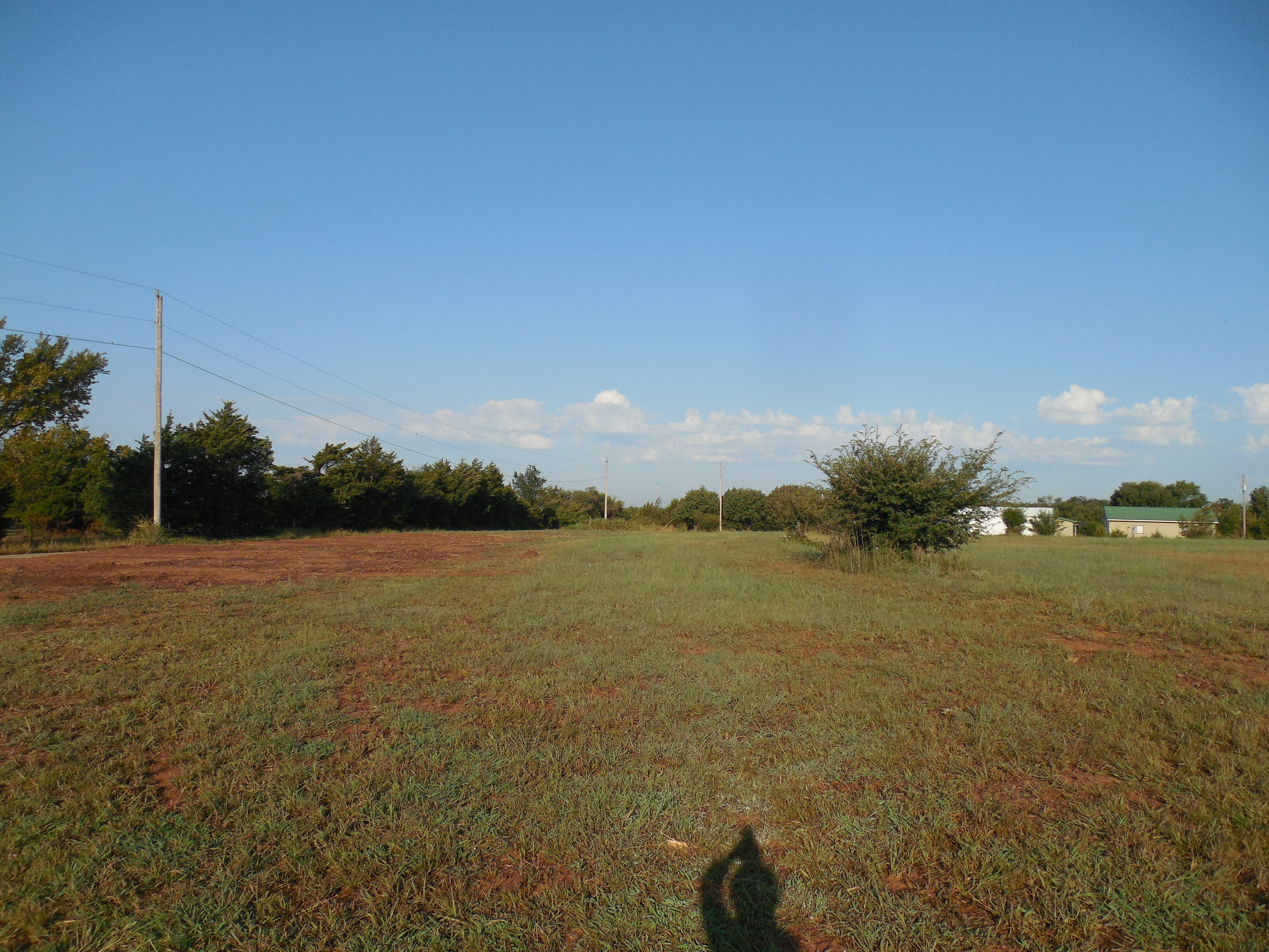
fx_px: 916
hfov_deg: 69.4
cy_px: 476
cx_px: 634
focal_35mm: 25
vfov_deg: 54.9
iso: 125
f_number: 6.6
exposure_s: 1/500
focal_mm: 4.5
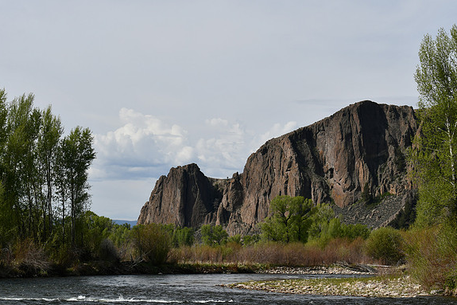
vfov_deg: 12.9
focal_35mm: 106
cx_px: 228
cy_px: 153
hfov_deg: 19.3
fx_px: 1345
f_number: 10
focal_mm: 70
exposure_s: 1/400
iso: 100
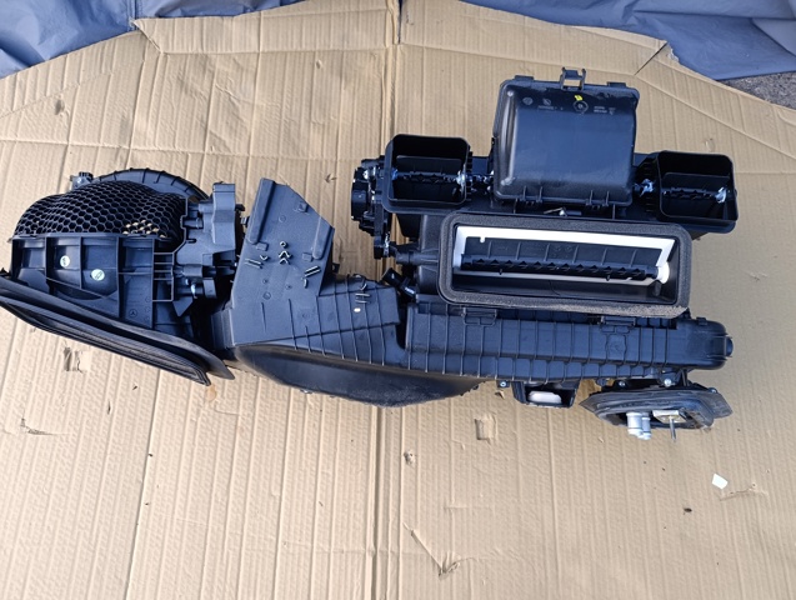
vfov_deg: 59.0
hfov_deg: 73.8
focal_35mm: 23
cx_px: 398
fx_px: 530
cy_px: 300
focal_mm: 6.11
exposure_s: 1/100
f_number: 1.7
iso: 640
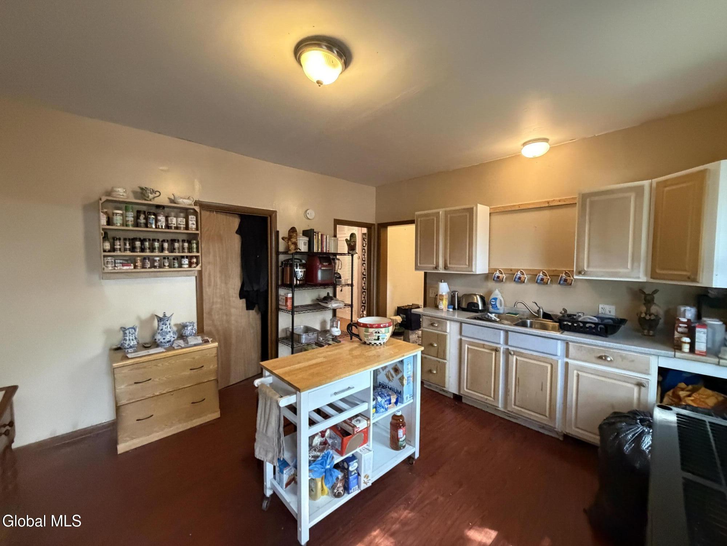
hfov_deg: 102.1
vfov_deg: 85.7
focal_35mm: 14
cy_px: 273
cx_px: 364
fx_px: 294
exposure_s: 1/60
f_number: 2.2
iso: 800
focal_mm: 2.22
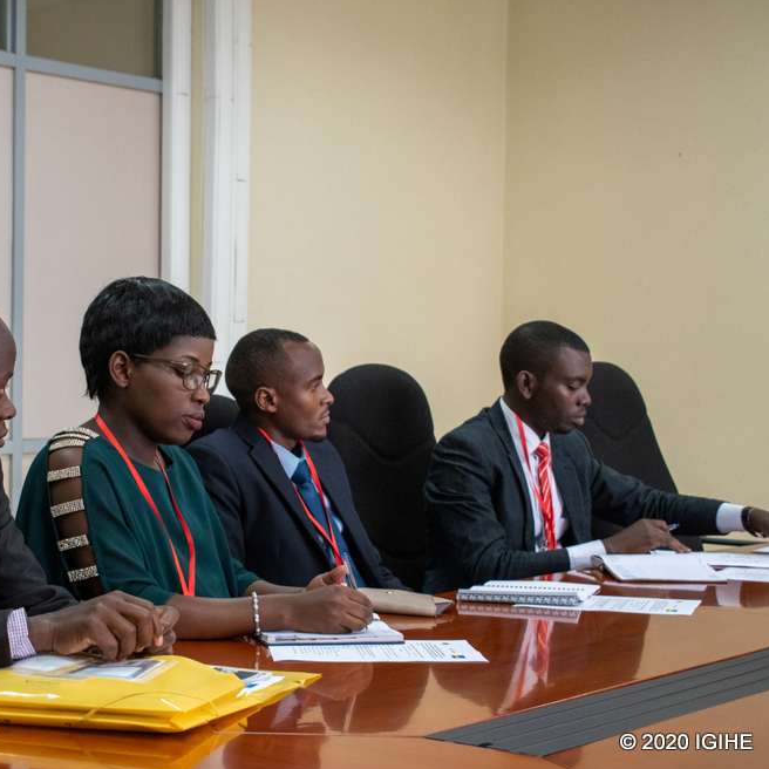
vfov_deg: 24.7
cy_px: 386
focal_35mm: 70
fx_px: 1759
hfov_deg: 24.4
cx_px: 196
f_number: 6.3
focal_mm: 36
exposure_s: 1/60
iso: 1250
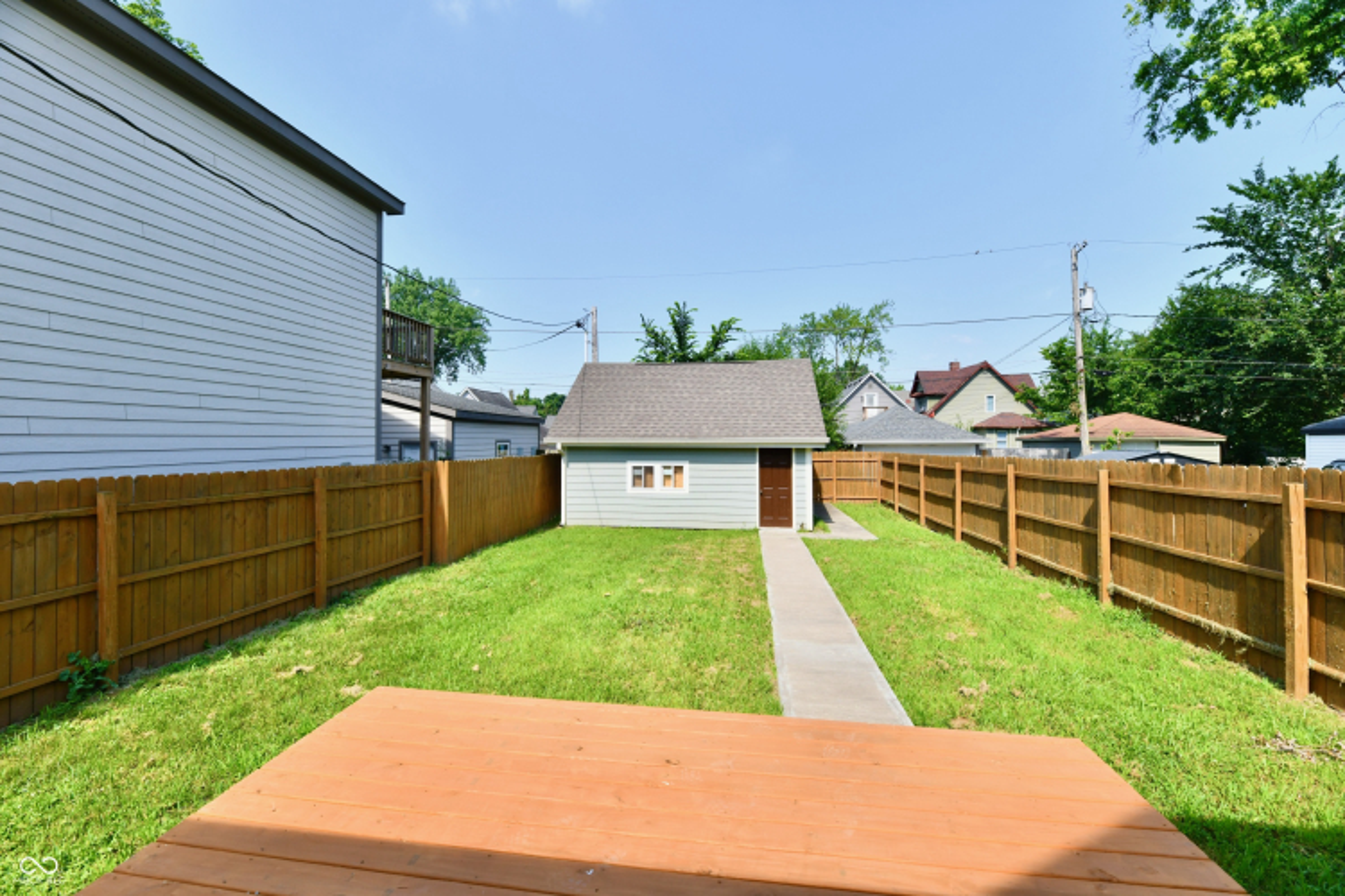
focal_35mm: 14
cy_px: 448
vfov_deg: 81.2
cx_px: 672
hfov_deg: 104.3
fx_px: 523
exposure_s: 1/400
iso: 320
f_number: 10
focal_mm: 14
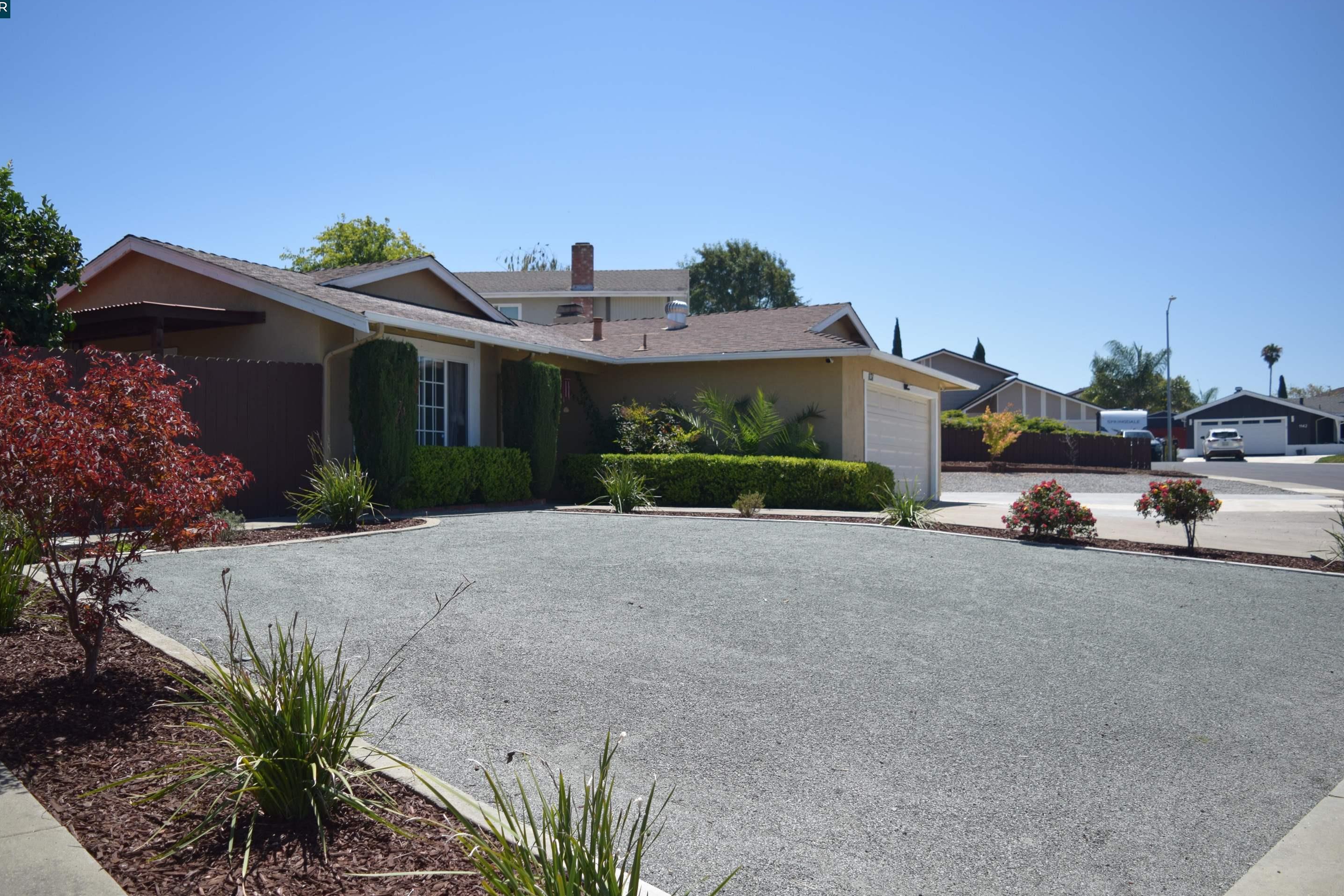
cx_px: 638
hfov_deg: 63.6
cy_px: 476
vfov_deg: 44.9
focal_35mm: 29
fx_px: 1083
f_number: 3.5
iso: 200
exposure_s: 1/2500
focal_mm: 18
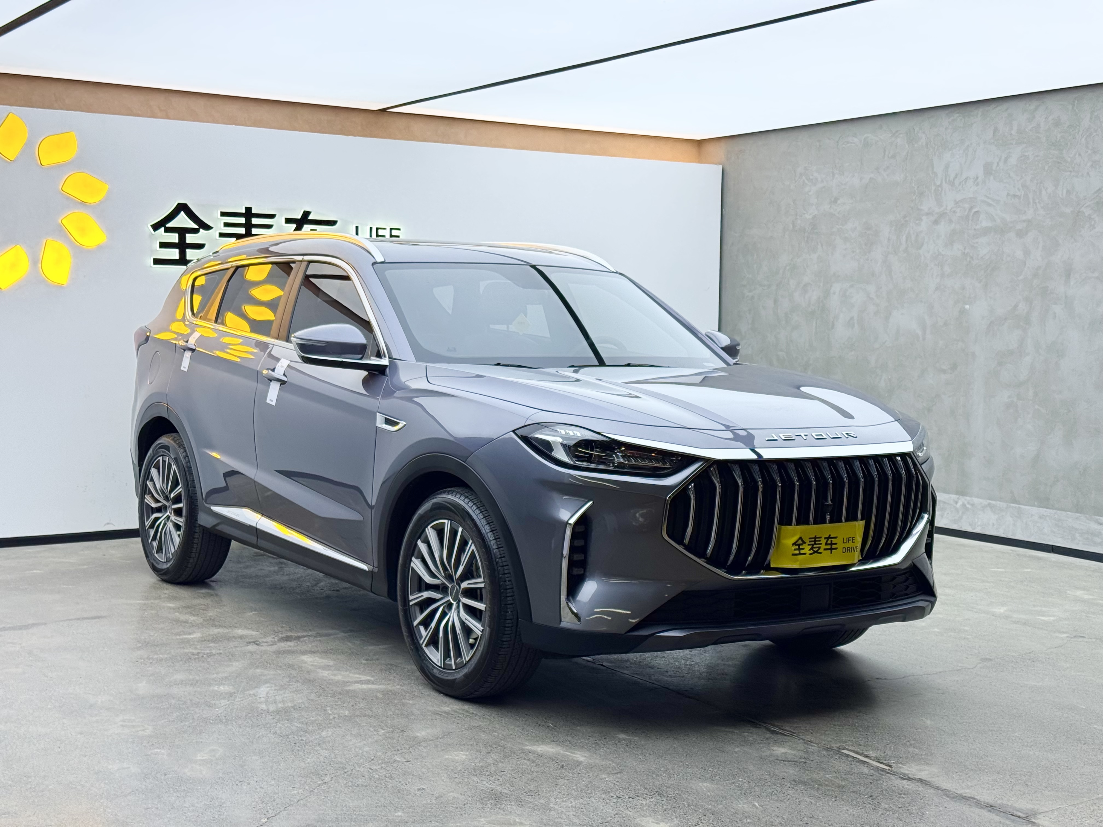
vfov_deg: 30.3
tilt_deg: -3.9
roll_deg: -0.2
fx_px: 1529
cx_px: 552
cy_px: 414
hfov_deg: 39.7
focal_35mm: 48
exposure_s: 1/141
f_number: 1.78
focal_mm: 6.76
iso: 50
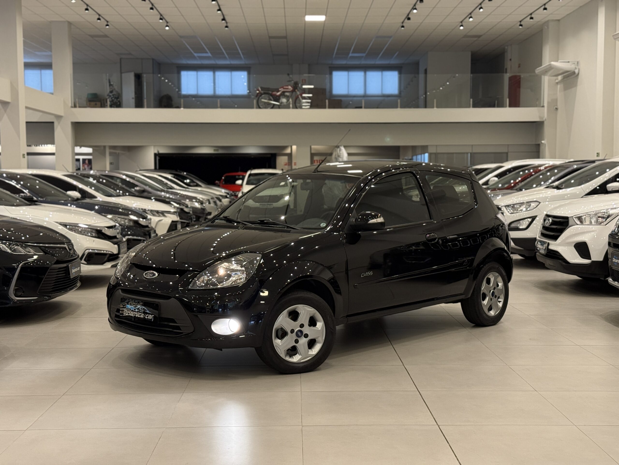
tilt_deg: -3.0
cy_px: 232
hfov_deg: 39.7
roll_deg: +0.1
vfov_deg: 30.3
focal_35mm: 48
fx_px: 858
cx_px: 310
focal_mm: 6.76
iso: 200
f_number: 1.78
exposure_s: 1/60
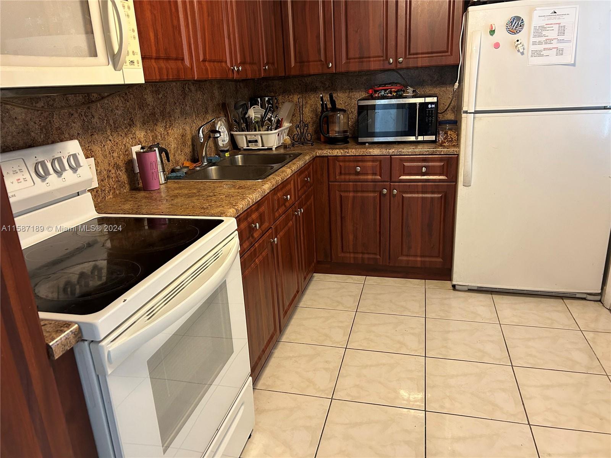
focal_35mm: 26
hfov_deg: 67.3
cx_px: 306
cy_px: 229
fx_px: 459
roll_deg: +3.0
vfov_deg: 53.1
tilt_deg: -18.4
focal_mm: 5.7
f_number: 1.5
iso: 250
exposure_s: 1/60
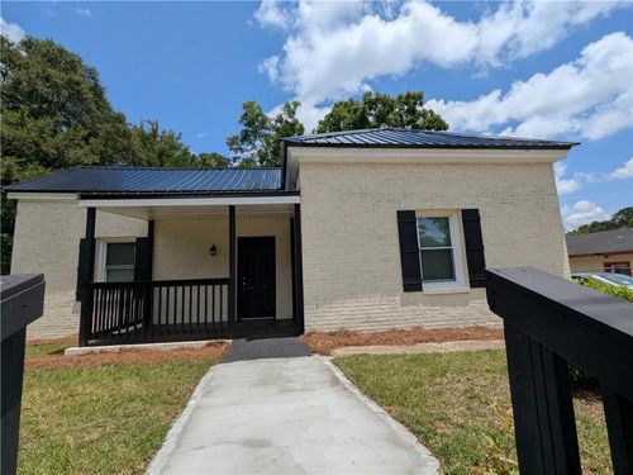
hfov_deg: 94.5
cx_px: 316
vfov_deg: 78.1
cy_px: 238
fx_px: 293
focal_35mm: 16
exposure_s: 1/2732
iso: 42
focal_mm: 2.35
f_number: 2.2
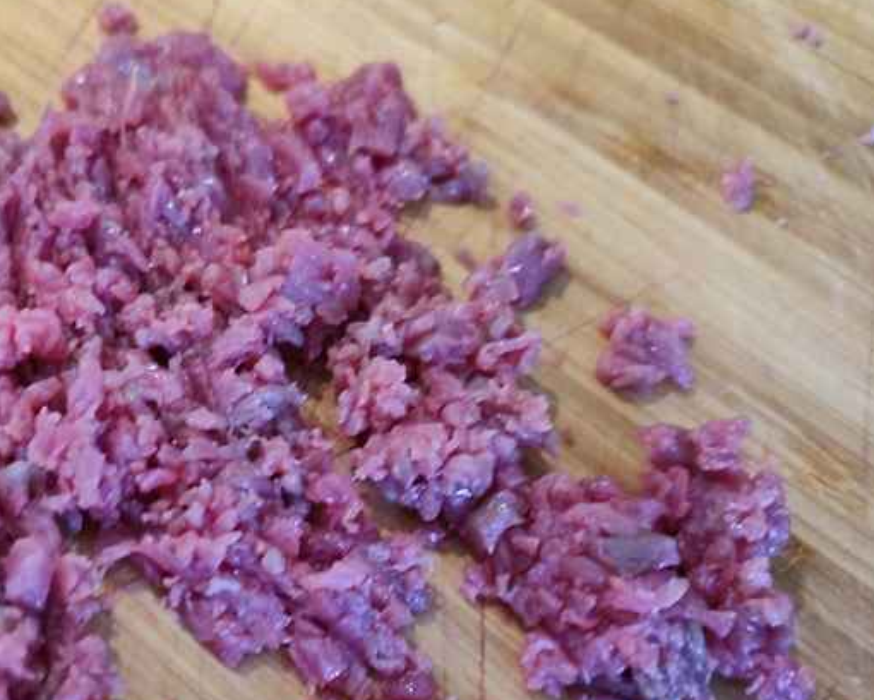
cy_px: 530
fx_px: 1267
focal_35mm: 49
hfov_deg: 36.6
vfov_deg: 30.3
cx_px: 158
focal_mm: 6.04
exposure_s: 1/20
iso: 898
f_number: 1.9
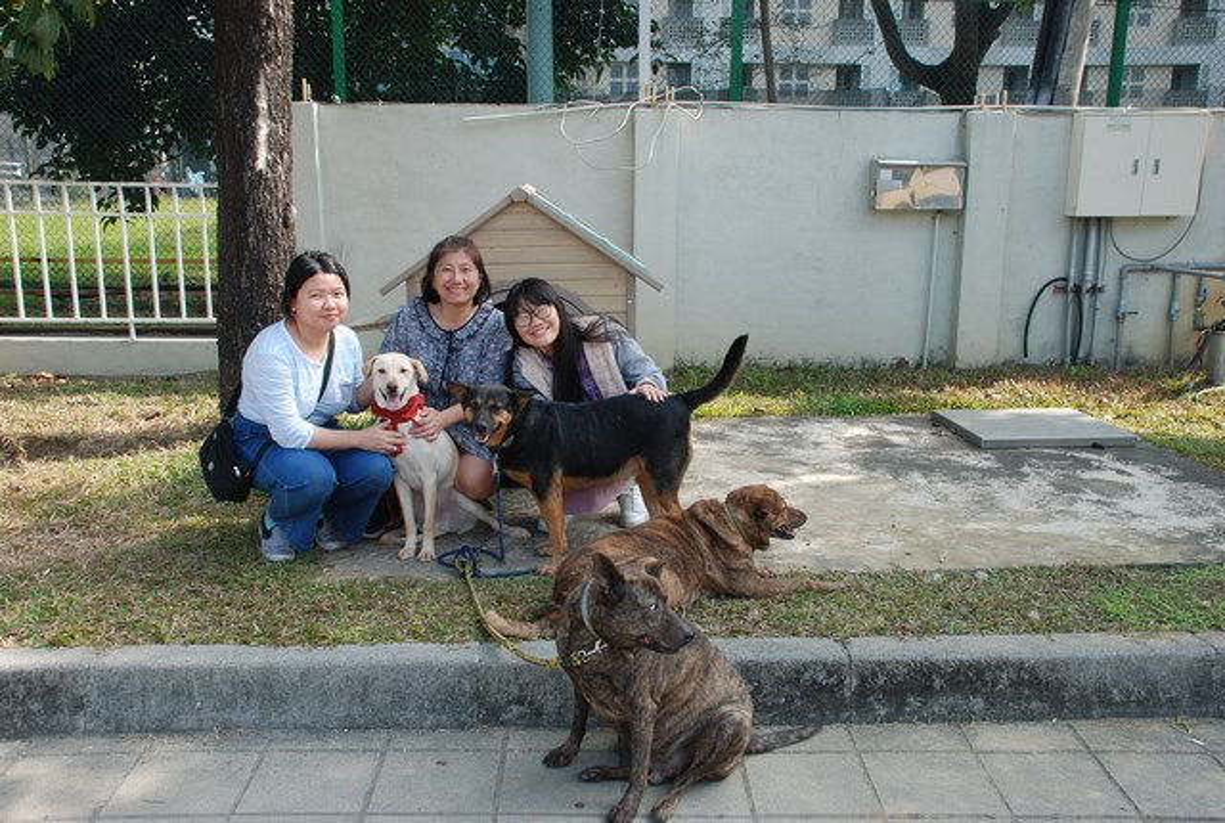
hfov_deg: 53.0
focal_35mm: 36
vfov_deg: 37.1
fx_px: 1228
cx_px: 612
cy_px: 412
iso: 100
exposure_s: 1/100
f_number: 5
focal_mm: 24
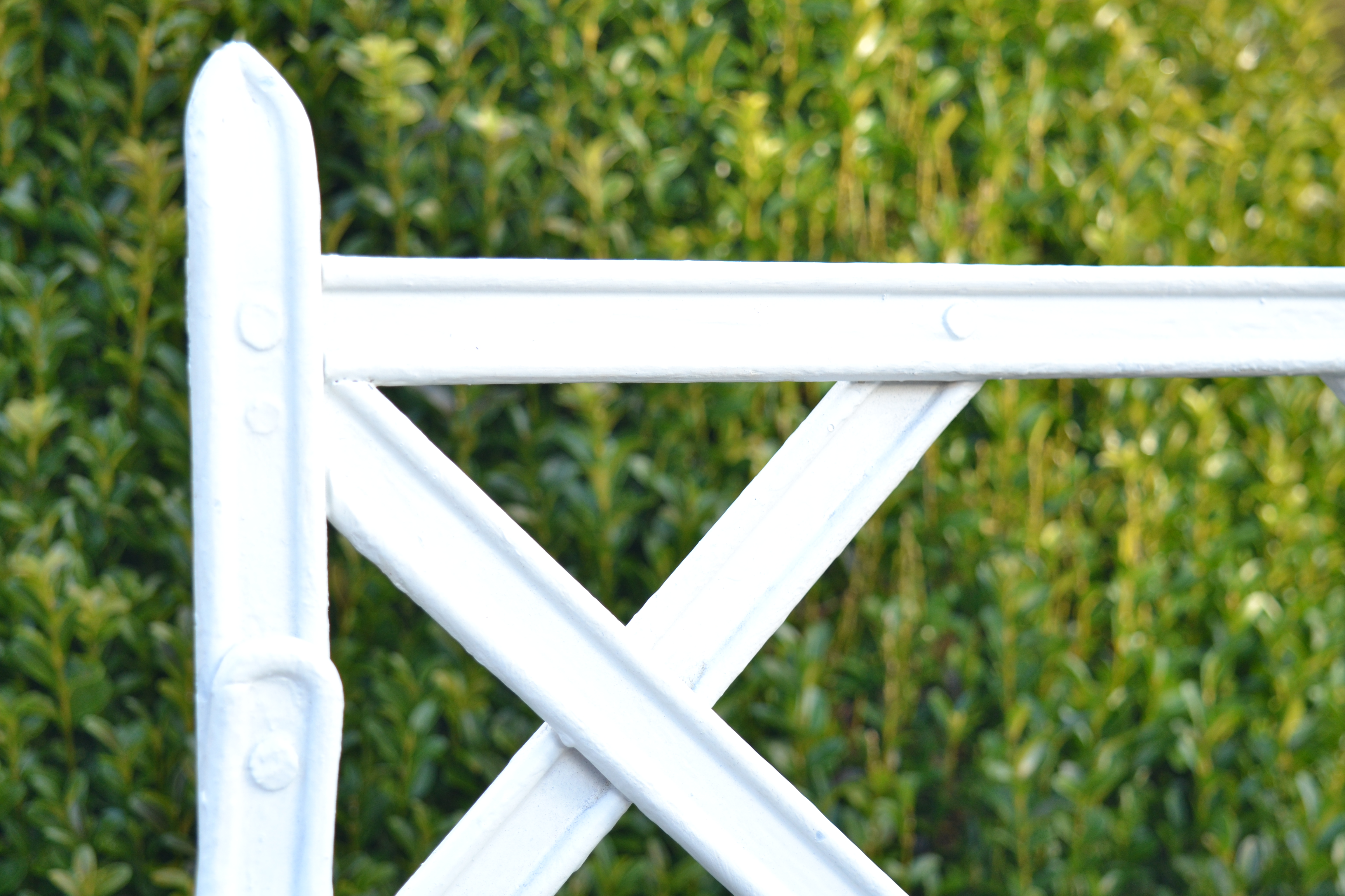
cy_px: 448
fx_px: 2354
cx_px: 672
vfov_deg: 21.6
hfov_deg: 31.9
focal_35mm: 63
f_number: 5.6
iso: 400
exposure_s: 1/125
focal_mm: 42
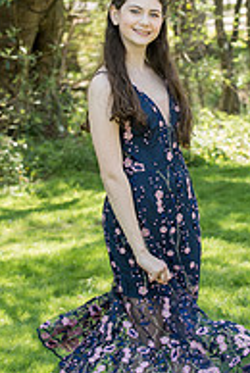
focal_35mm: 162
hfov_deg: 8.5
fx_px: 1681
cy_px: 127
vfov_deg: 12.6
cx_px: 181
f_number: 4
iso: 400
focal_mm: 70
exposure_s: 1/320
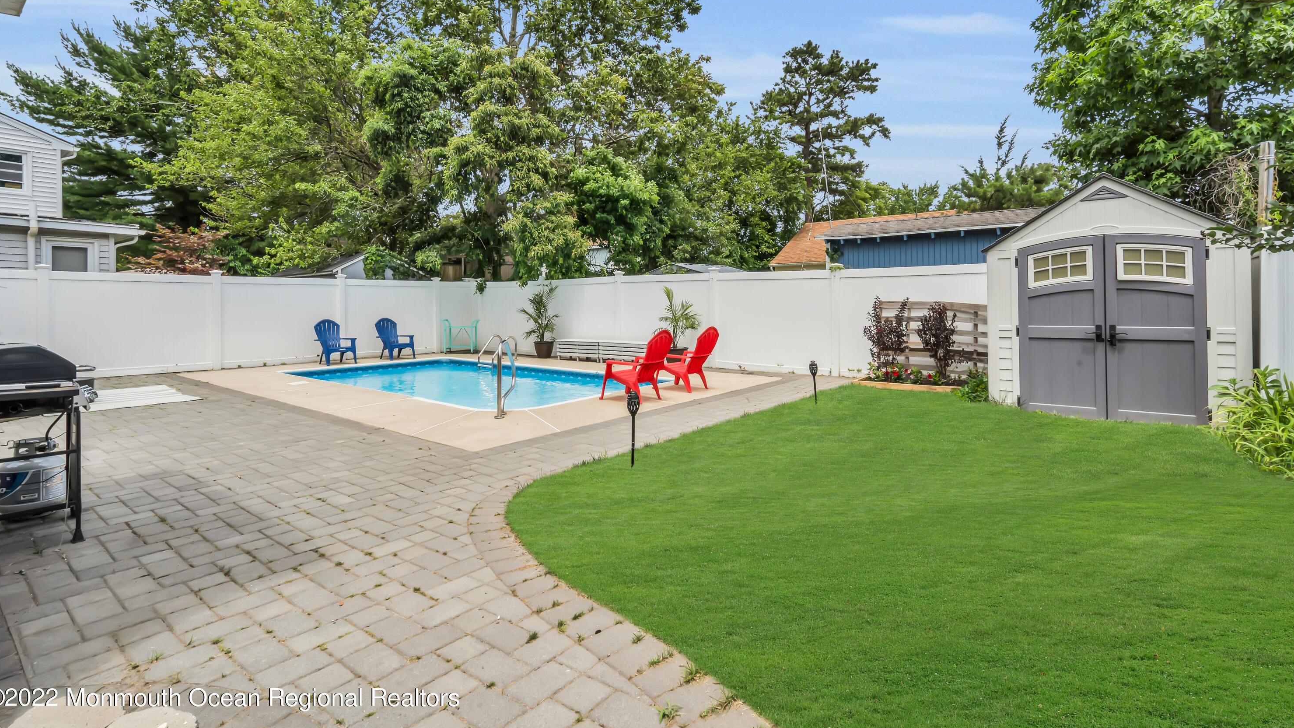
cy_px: 300
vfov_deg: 63.5
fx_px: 583
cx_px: 640
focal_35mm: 17
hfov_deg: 95.9
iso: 200
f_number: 16
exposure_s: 1/200
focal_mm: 16
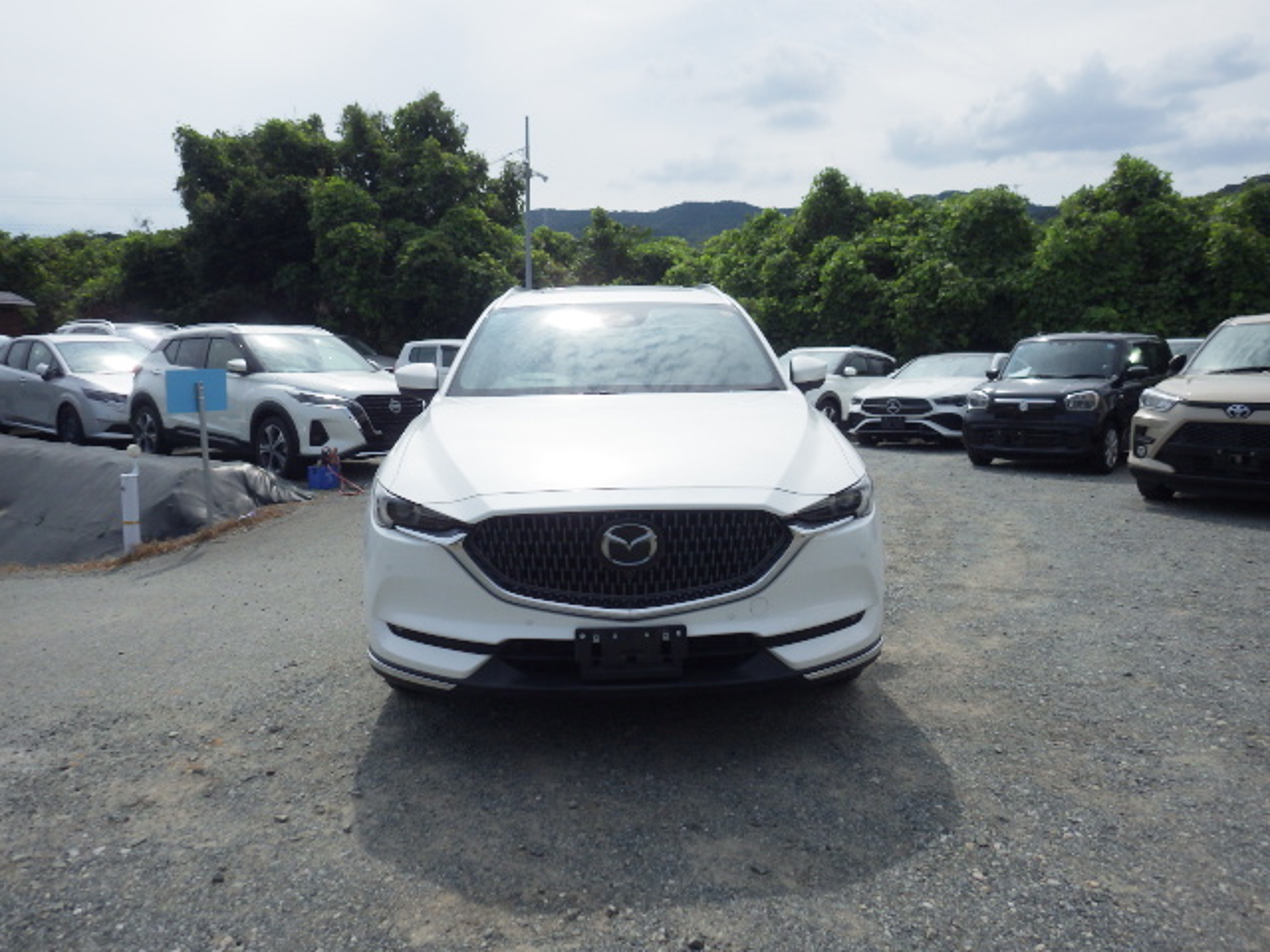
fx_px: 917
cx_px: 635
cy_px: 476
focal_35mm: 25
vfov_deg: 54.9
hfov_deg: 69.4
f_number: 7.9
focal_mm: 4.5
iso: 250
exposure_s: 1/640
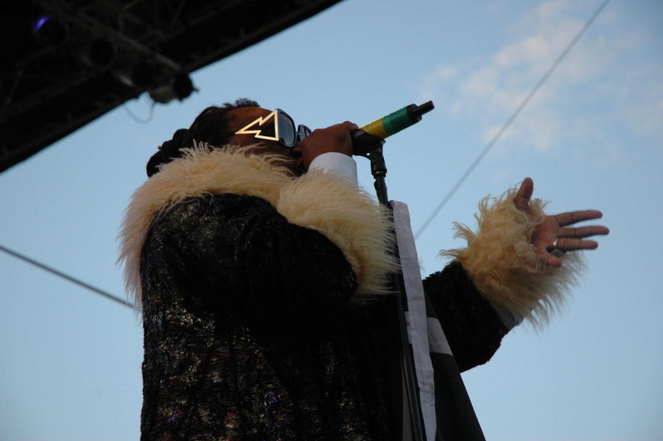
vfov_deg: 14.0
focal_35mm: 98
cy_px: 220
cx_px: 332
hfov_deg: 20.9
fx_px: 1794
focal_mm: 65
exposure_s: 1/125
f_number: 4.5
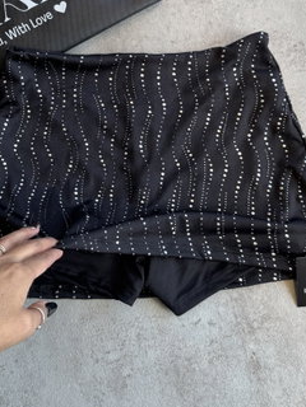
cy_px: 144
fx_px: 471
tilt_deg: -80.7
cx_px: 111
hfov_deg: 35.7
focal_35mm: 40
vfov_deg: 46.2
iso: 64
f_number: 1.78
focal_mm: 6.76
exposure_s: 1/256
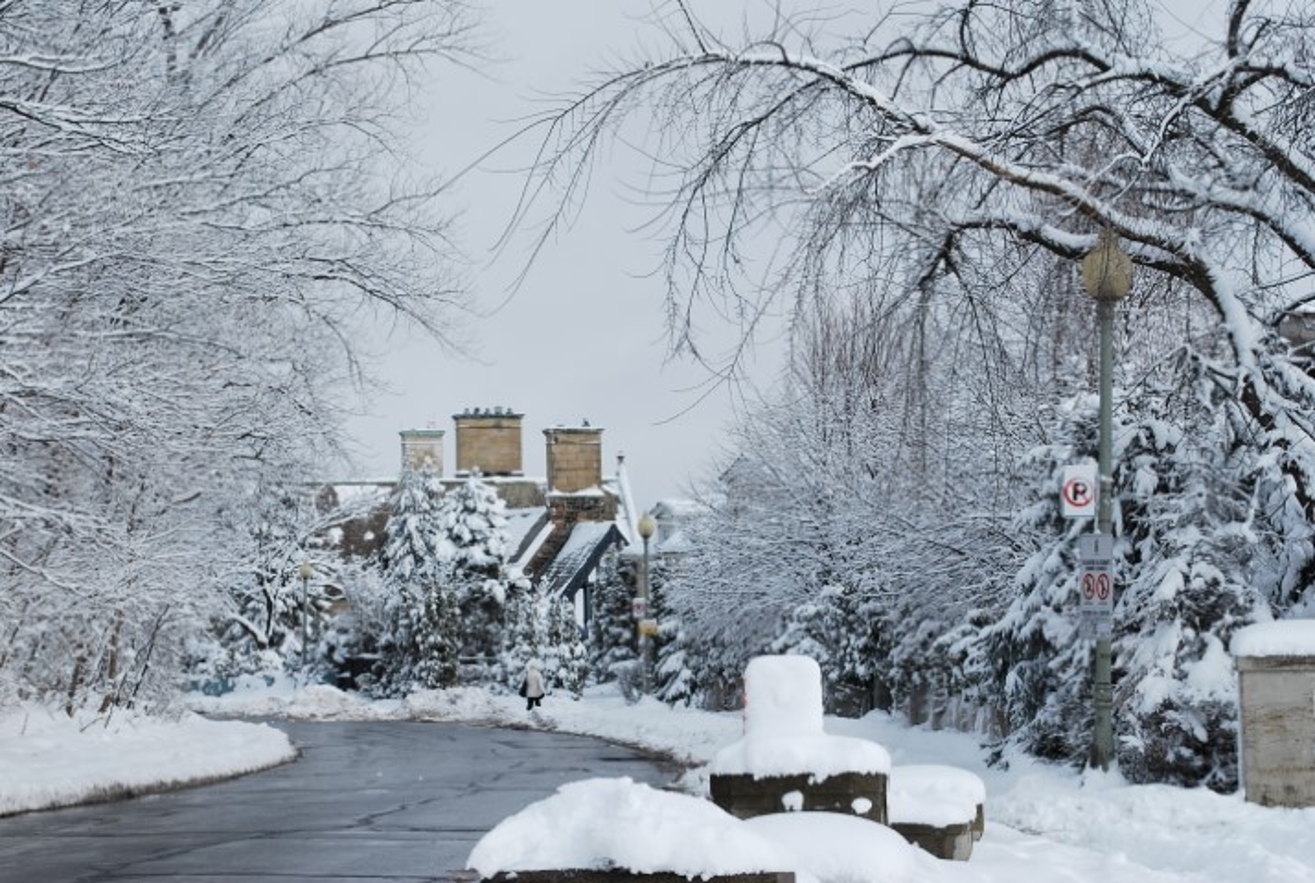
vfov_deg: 16.6
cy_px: 442
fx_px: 3020
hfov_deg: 24.6
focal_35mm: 82
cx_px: 658
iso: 110
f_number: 10
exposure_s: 1/250
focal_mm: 55
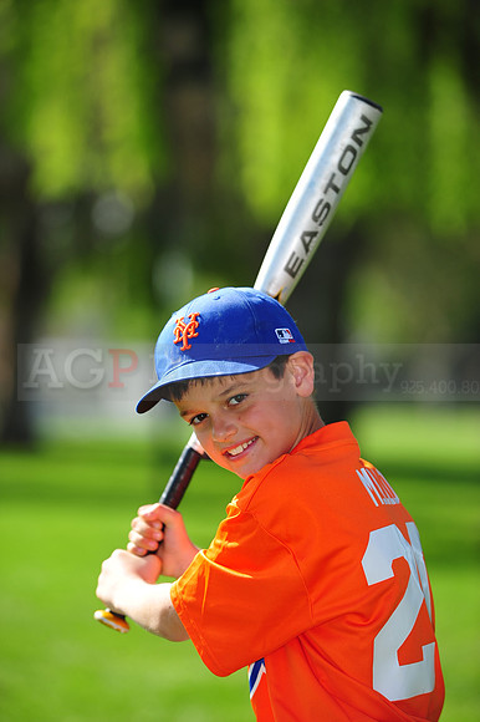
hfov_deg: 6.9
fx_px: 4004
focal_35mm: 200
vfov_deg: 10.3
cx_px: 240
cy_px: 361
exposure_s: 1/800
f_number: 4.5
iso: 200
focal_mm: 200
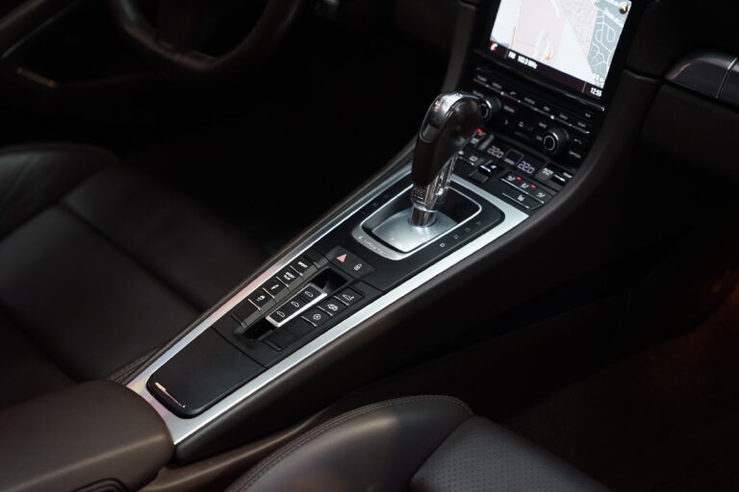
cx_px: 370
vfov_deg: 19.5
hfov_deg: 28.8
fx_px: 1437
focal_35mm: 70
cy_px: 246
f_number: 2.8
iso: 1600
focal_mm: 70
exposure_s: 1/80
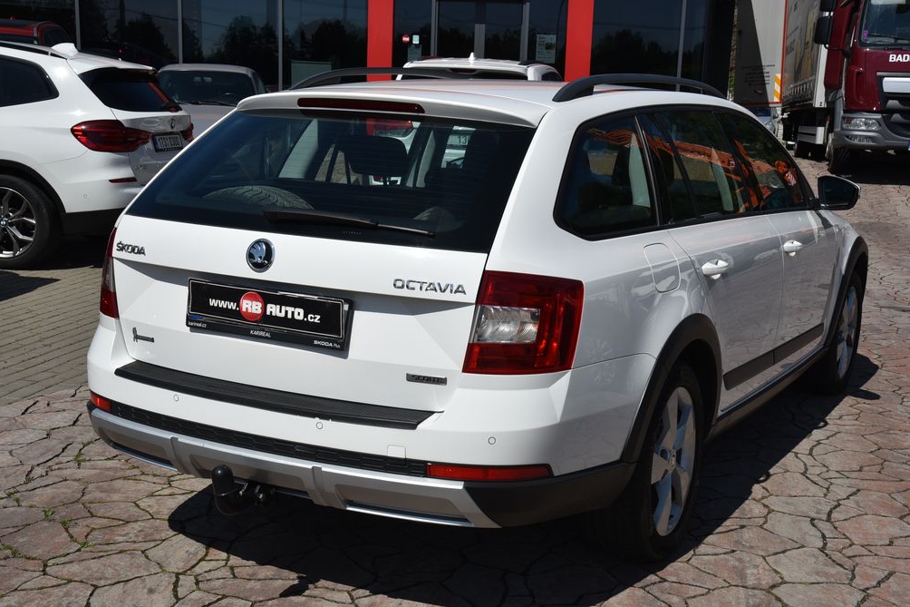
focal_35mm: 49
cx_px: 452
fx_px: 1238
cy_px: 309
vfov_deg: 27.5
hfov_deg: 40.3
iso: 500
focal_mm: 48
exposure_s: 1/800
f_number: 14
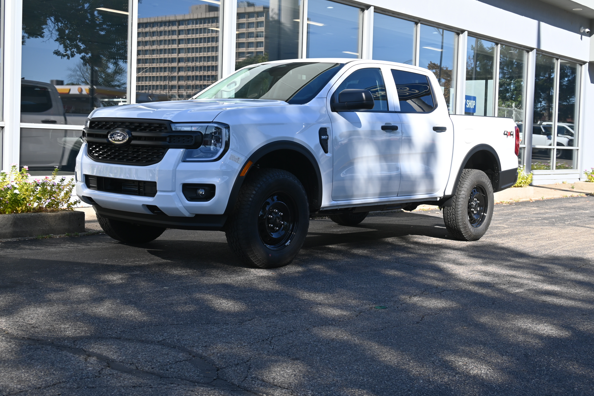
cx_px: 292
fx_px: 839
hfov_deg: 39.0
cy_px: 180
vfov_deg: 26.6
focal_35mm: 51
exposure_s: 1/320
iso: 100
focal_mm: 30.5
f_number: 6.3
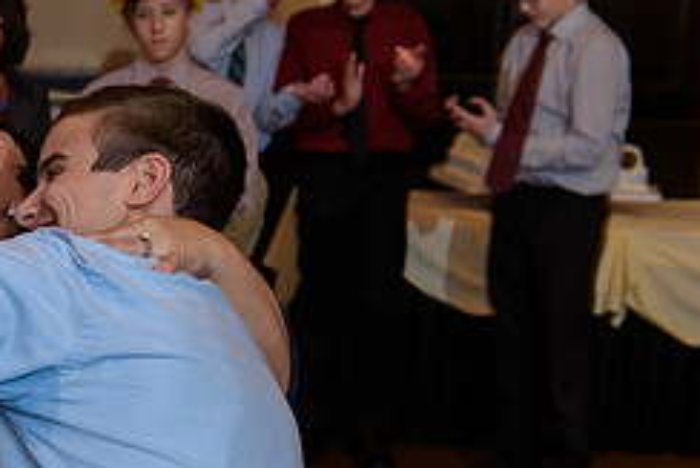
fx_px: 1848
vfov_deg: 14.4
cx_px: -3
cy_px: 271
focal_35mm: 95
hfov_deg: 20.7
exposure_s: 1/125
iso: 1250
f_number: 3.2
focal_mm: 40
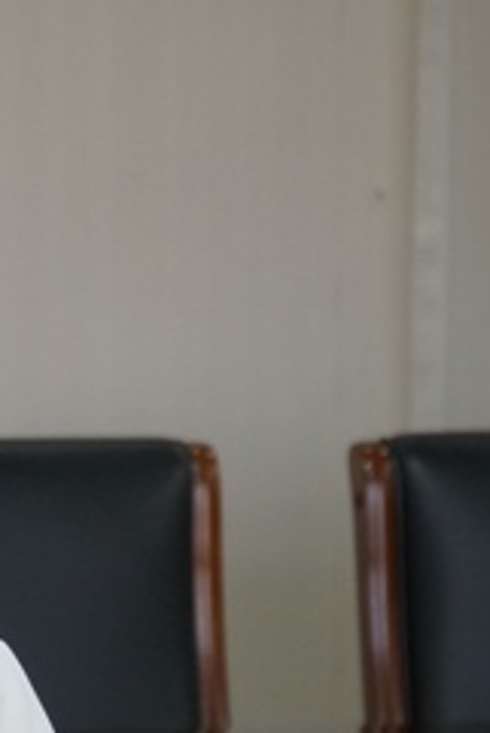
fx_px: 6034
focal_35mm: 296
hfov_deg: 4.6
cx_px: -271
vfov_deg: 6.9
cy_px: 751
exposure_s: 1/160
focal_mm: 62
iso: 1250
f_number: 4
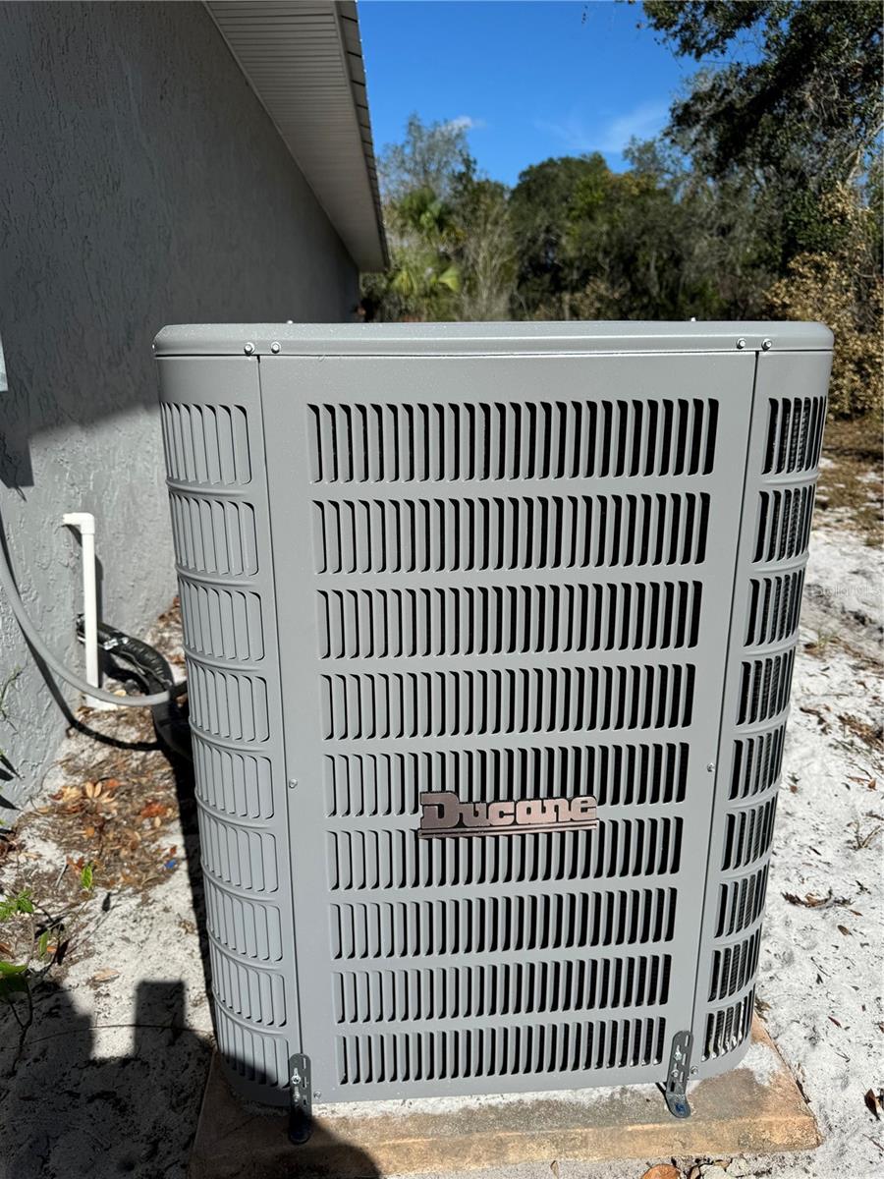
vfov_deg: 71.6
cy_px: 590
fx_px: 817
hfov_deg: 56.8
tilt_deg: -16.7
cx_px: 442
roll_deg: +2.5
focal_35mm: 24
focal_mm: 6.76
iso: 80
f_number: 1.78
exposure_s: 1/7092
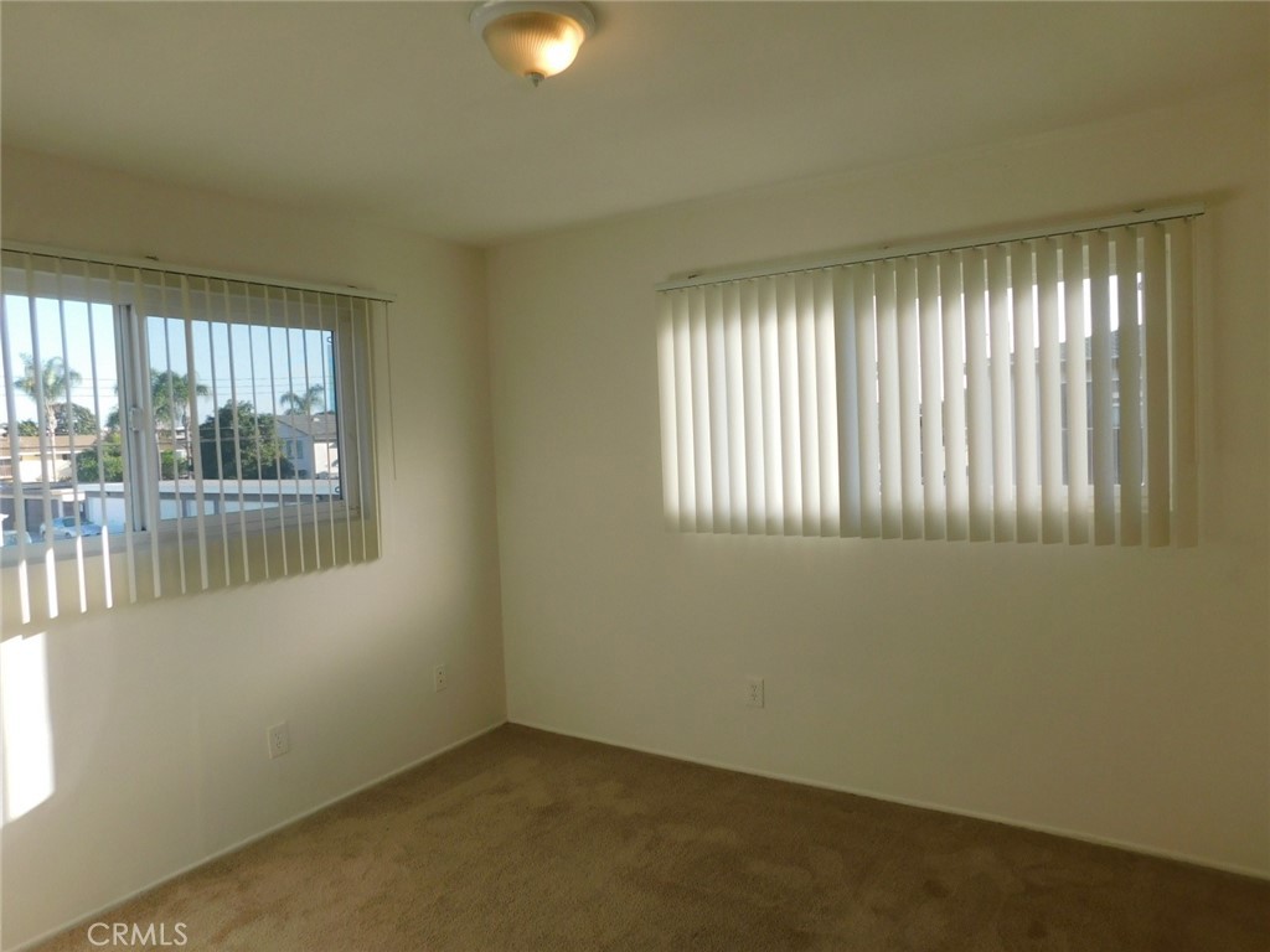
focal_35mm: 23
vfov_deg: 58.9
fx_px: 844
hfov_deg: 73.9
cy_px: 476
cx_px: 635
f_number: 3
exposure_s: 1/400
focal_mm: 4
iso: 125
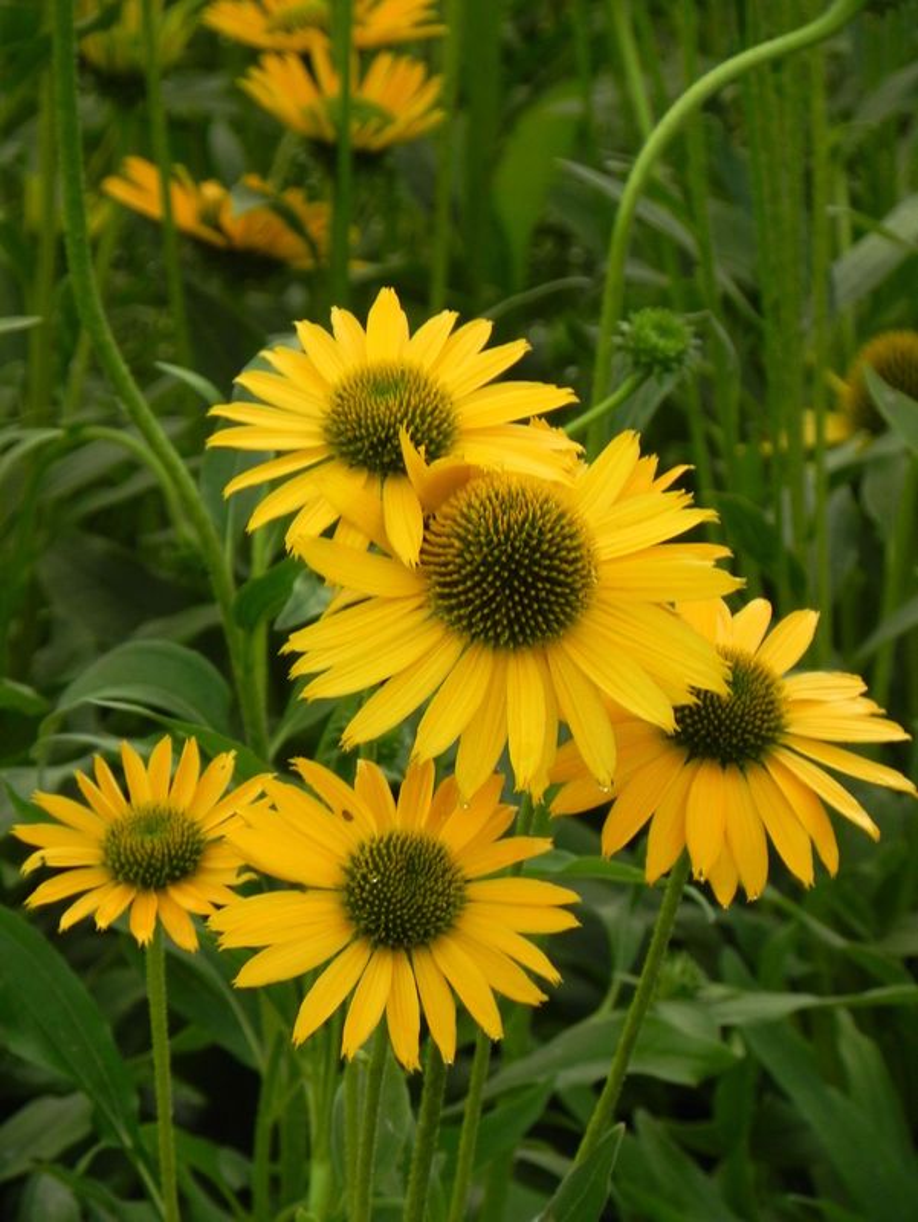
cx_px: 459
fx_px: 11903
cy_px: 611
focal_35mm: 337
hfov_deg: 4.4
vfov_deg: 5.9
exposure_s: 1/50
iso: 160
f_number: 5
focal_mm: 59.9
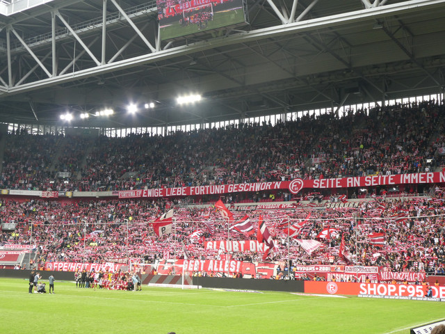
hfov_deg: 40.4
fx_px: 604
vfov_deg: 30.9
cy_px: 167
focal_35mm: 47
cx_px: 222
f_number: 4
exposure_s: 1/80
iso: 160
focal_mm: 8.4
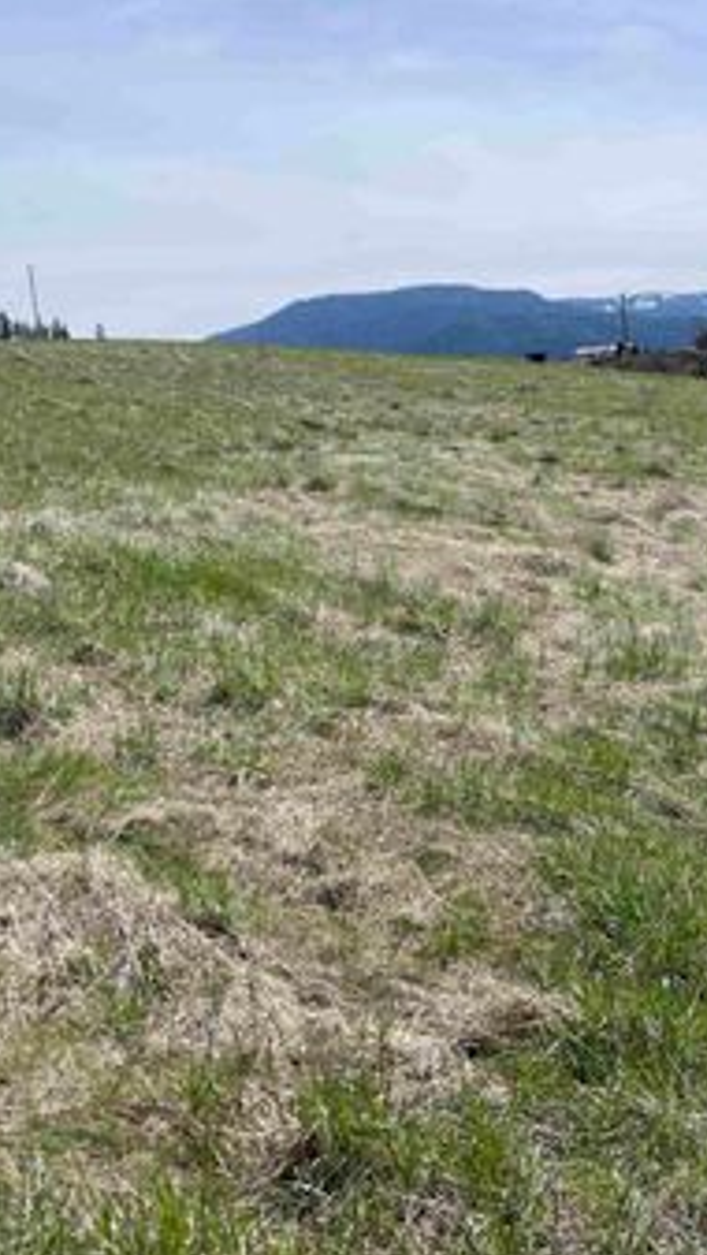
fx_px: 1397
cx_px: 435
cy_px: 605
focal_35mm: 42
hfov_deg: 28.3
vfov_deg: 48.3
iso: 32
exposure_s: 1/5376
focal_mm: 5.1
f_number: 1.6
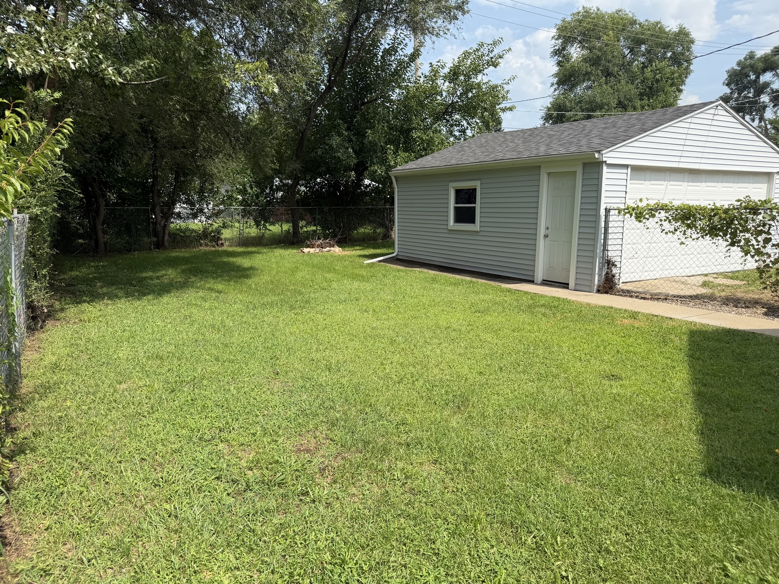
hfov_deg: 71.6
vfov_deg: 56.8
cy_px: 292
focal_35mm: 24
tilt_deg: -10.4
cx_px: 390
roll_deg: +0.2
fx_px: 540
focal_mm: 6.76
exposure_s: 1/3145
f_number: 1.78
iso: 80
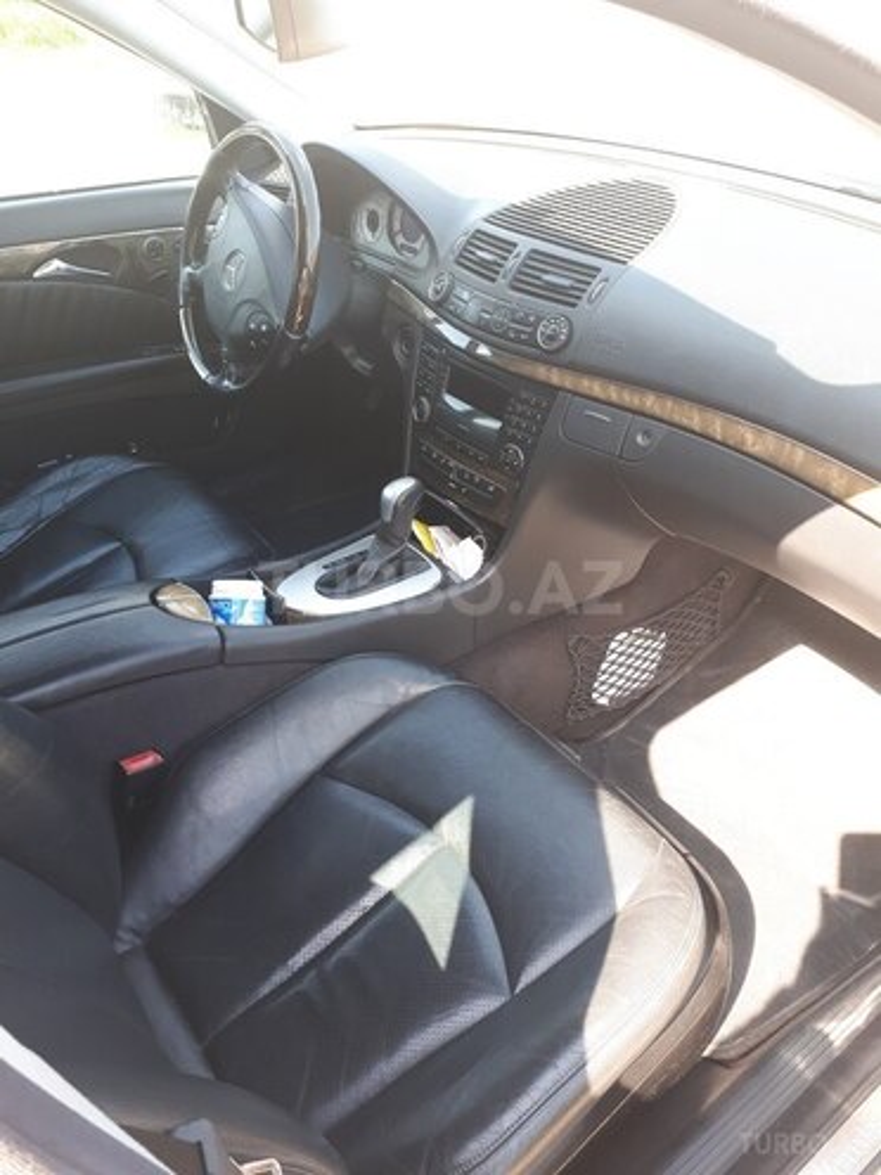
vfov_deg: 65.3
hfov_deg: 51.4
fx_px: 916
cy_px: 588
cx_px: 440
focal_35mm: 27
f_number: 1.9
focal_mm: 3.6
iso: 64
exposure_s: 1/100
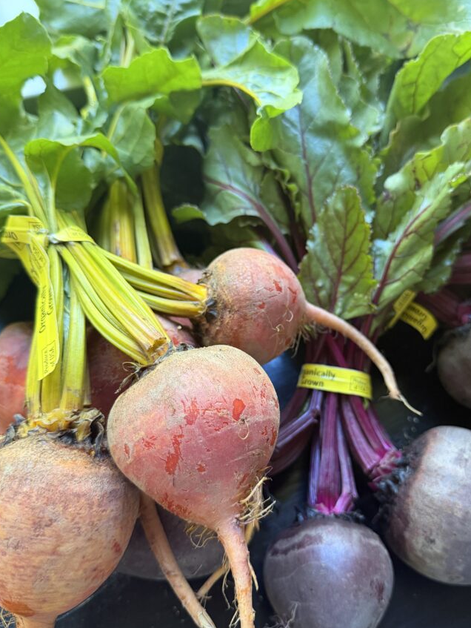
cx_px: 273
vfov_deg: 61.6
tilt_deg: -59.3
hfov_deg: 48.1
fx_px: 526
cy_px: 326
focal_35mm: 29
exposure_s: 1/60
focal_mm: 6.76
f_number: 1.78
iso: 400
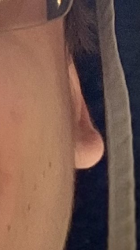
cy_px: -11
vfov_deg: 11.8
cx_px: -182
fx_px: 1190
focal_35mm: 180
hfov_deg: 6.4
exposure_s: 1/60
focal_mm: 2.71
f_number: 2.2
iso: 160
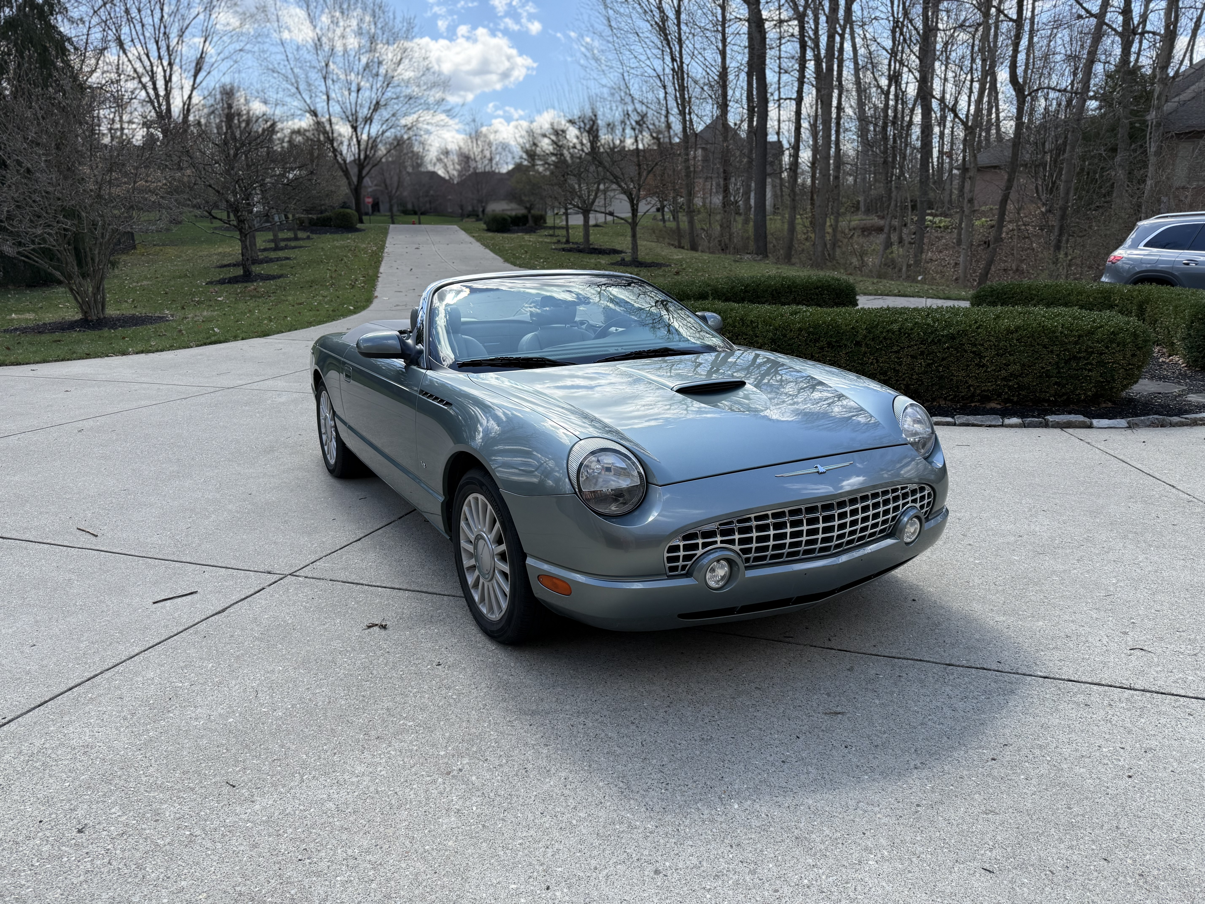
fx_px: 835
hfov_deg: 71.6
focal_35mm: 24
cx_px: 602
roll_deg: +1.0
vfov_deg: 56.8
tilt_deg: -14.2
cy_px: 452
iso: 100
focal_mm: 6.76
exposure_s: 1/2445
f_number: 1.78
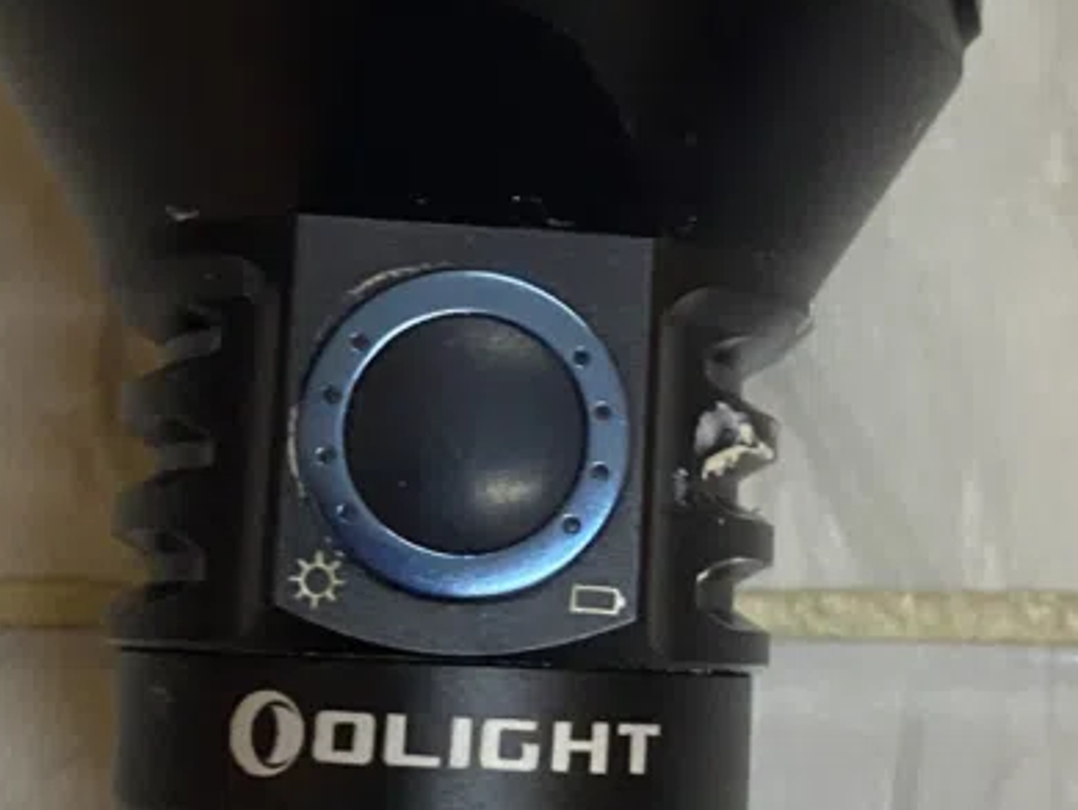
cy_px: 415
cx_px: 586
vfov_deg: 35.2
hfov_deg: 45.7
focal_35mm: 41
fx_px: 1278
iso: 400
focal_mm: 4.25
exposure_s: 1/33
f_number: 1.8
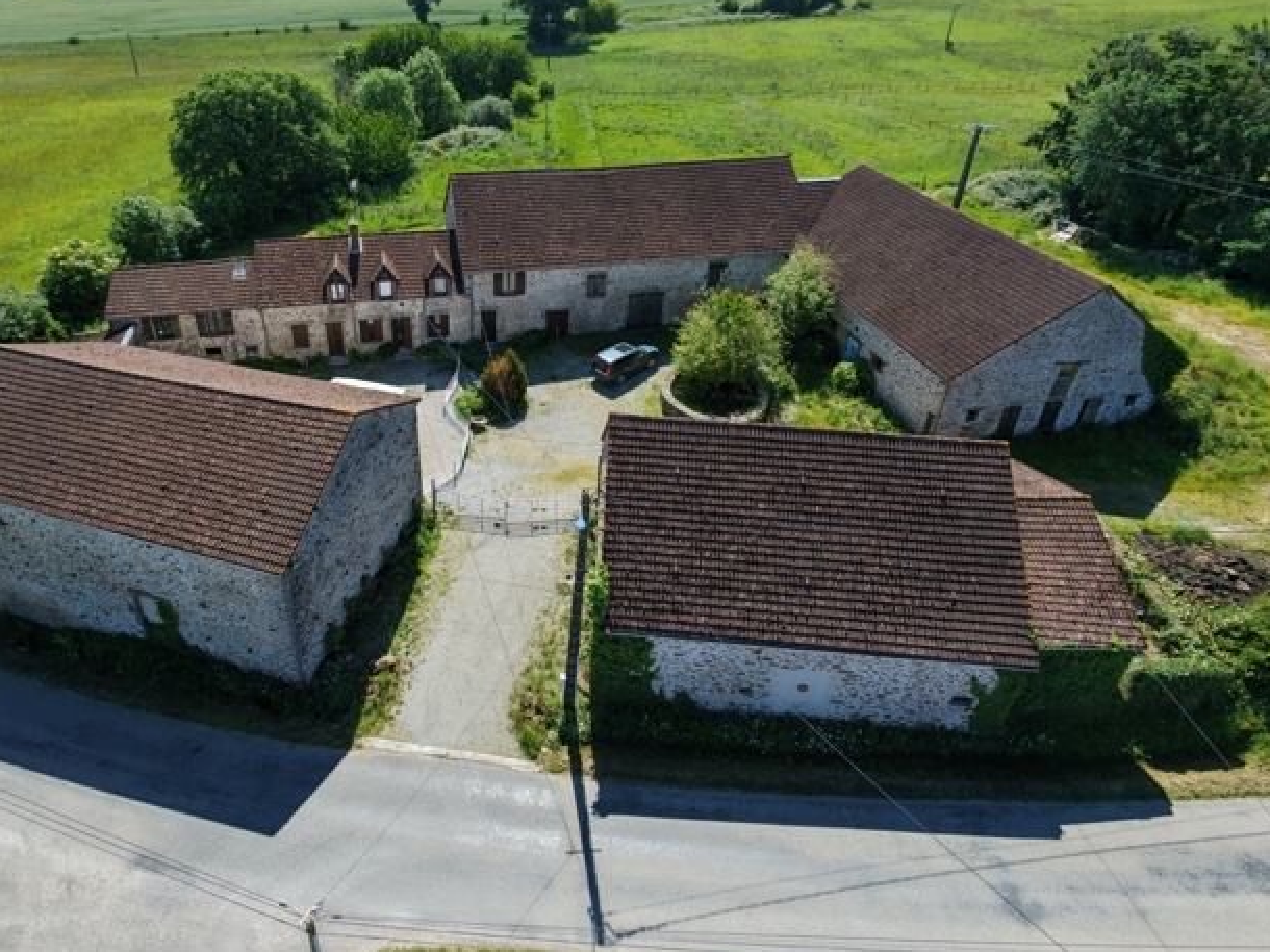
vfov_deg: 62.6
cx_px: 512
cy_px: 365
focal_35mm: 21
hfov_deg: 78.2
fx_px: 770
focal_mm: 3.05
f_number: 2.2
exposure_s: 1/640
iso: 100
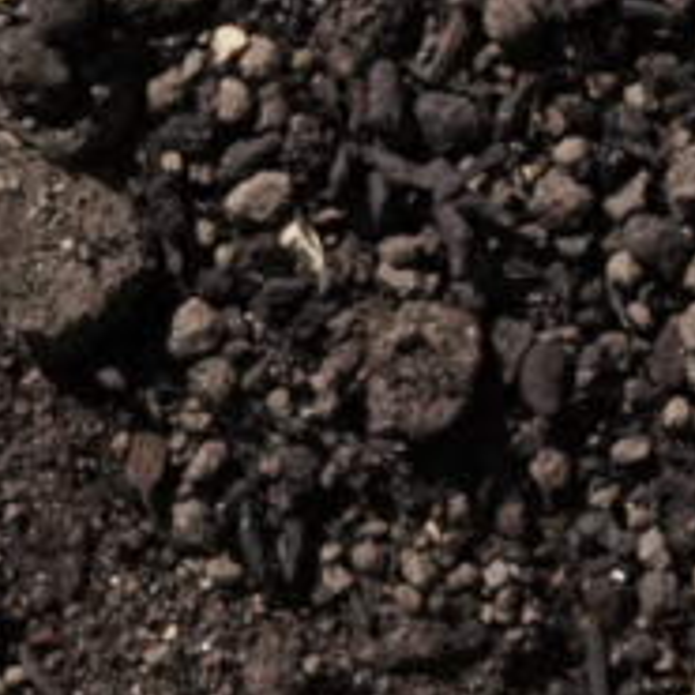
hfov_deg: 6.0
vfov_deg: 6.0
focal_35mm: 290
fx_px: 6587
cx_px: -188
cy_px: -443
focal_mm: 26
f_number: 10
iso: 1250
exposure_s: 1/3200
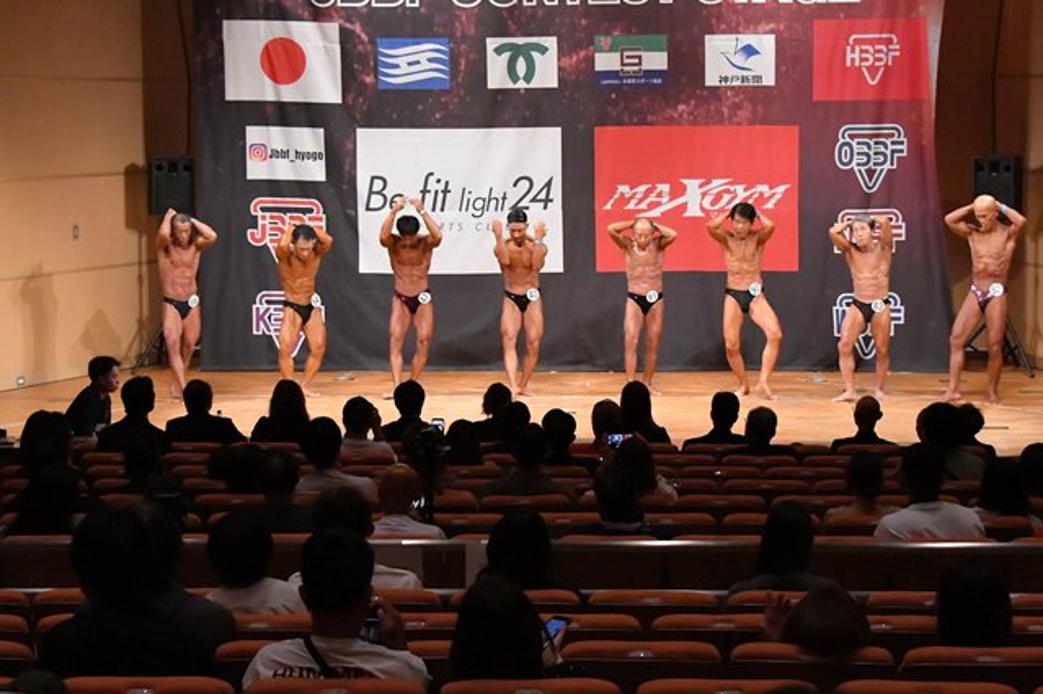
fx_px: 2634
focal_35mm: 91
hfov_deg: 22.4
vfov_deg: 15.0
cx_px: 577
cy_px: 281
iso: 11400
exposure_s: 1/400
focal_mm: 50
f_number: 5.6
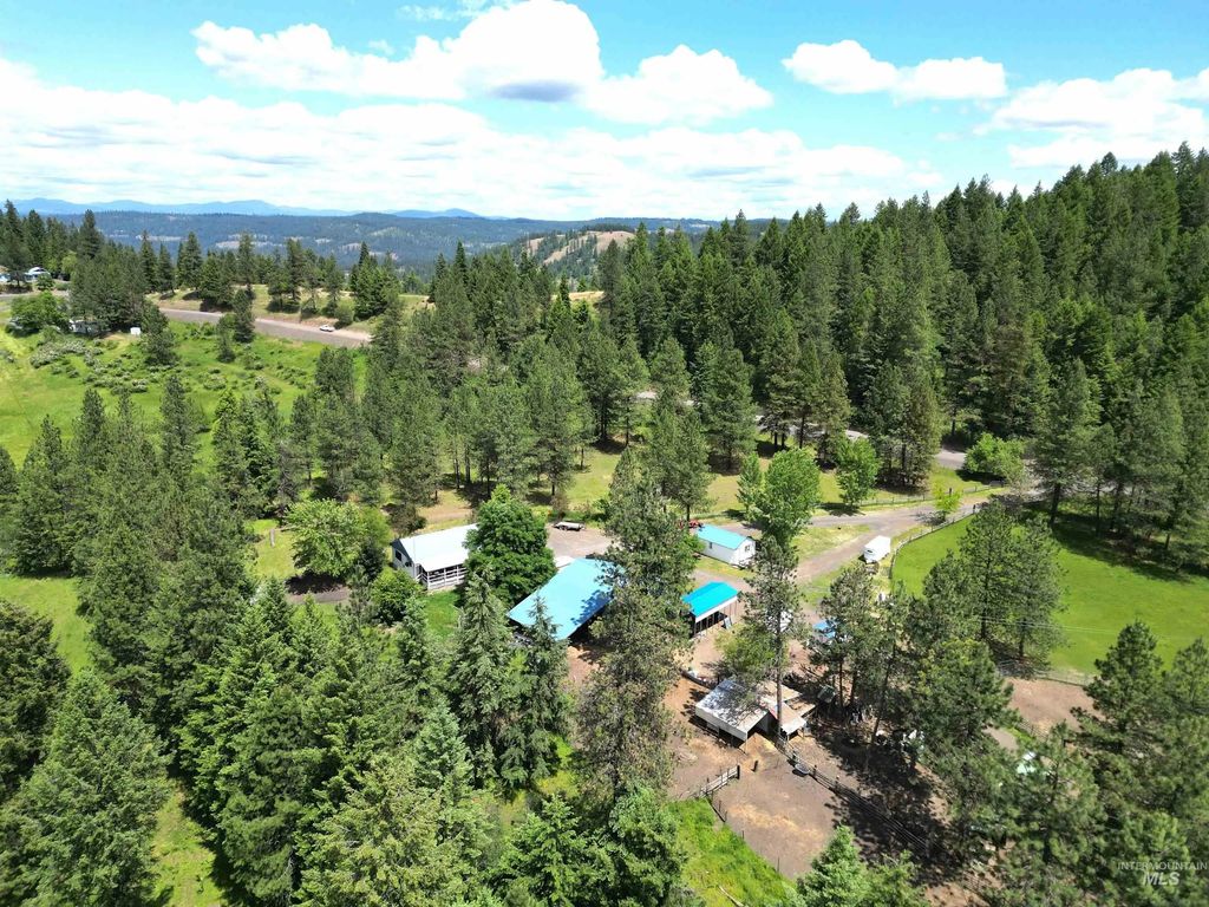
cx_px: 604
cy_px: 454
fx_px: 838
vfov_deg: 56.8
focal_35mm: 24
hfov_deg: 71.6
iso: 140
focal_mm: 6.72
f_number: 1.7
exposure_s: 1/3200
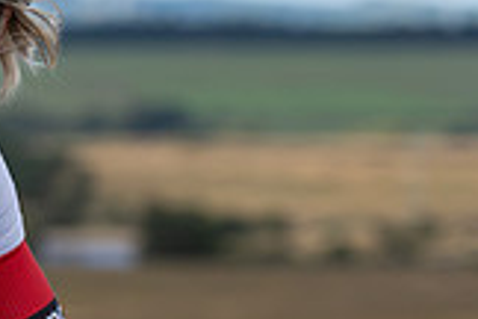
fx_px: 5590
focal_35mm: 421
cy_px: -34
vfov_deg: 3.3
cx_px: -110
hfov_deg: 4.9
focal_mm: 90
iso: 100
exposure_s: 1/800
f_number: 4
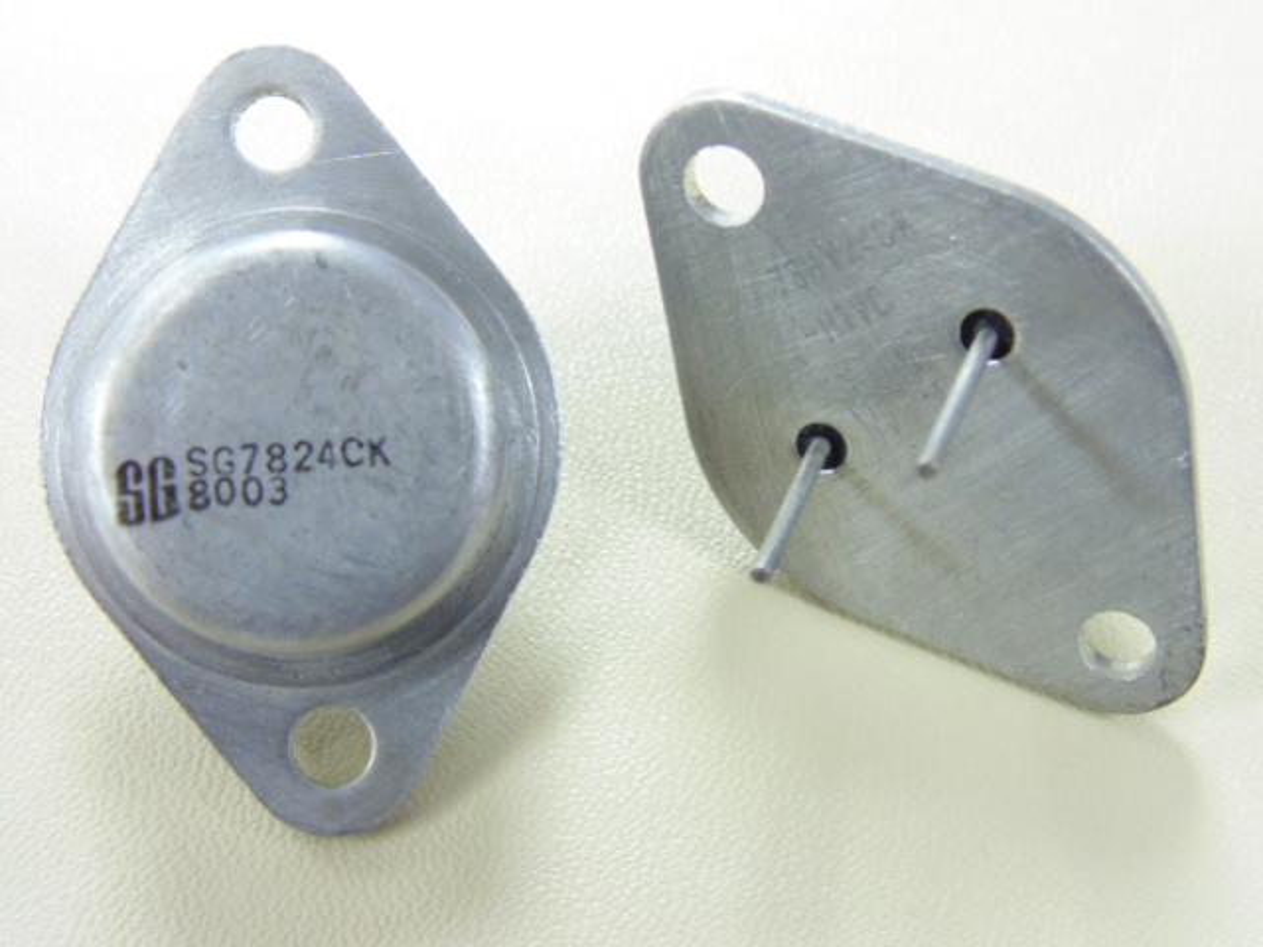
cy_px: 474
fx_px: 1934
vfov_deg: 27.5
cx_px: 632
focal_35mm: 53
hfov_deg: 36.2
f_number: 3.9
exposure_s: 1/20
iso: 400
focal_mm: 9.5
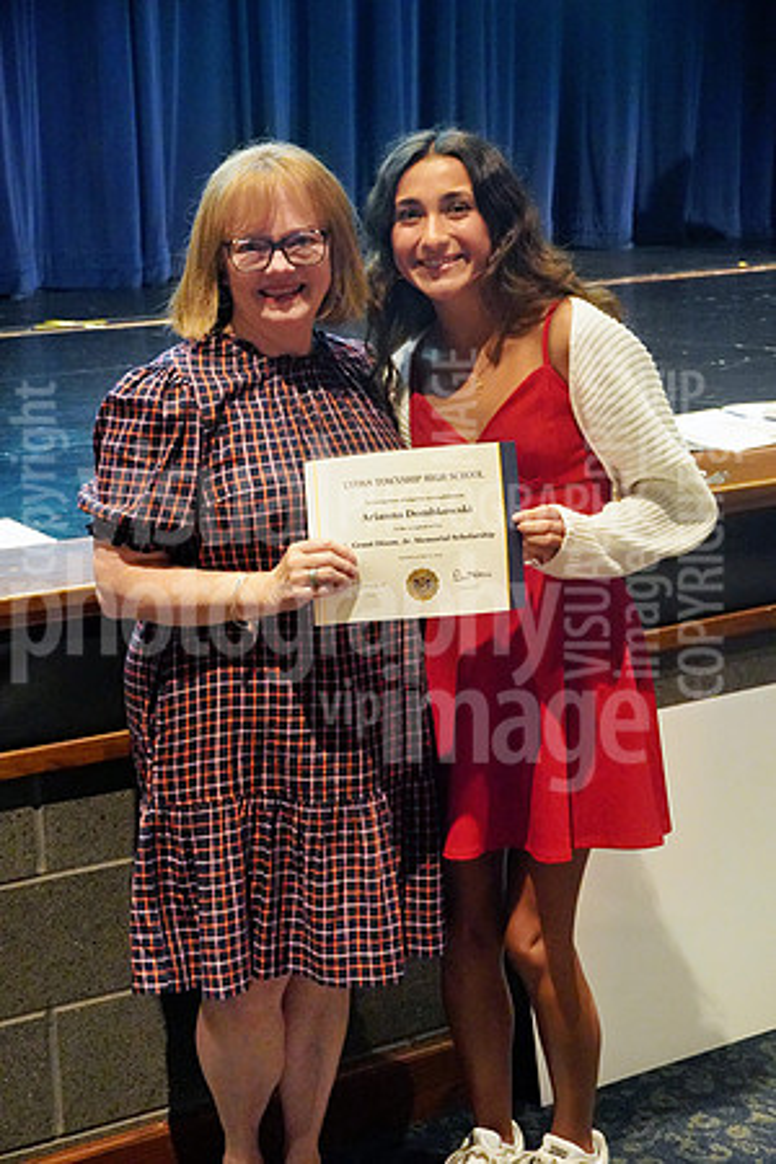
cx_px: 388
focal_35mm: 63
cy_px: 582
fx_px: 2037
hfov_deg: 21.6
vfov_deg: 31.9
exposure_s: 1/50
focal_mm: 42
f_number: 6.3
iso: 12800
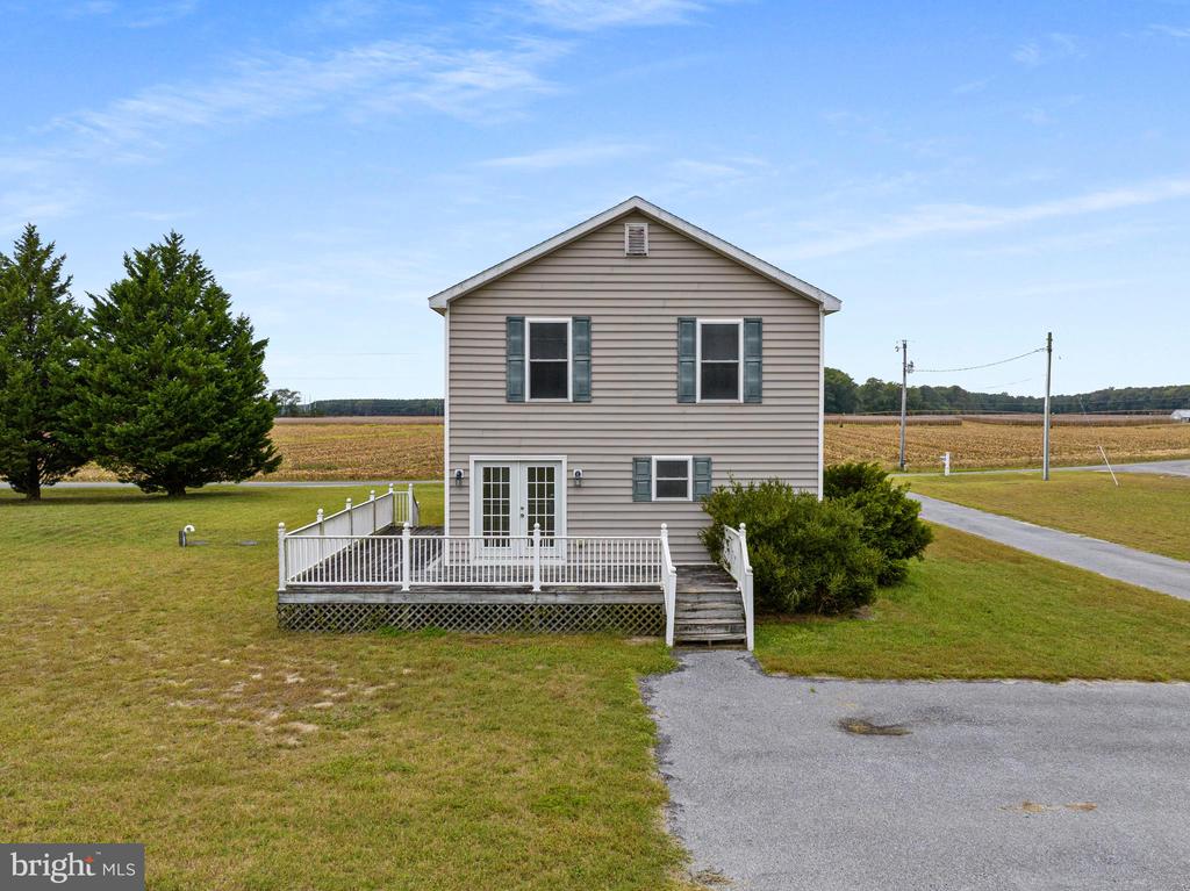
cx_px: 595
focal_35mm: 24
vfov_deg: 56.8
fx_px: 825
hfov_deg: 71.6
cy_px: 446
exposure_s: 1/800
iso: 130
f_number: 2.8
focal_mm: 12.29
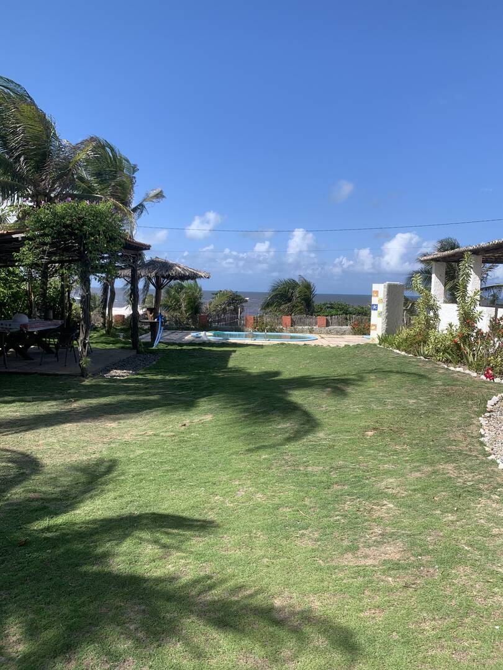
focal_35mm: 26
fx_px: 504
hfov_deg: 53.1
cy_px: 335
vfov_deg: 67.3
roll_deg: -1.7
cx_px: 252
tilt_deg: -2.3
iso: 25
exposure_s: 1/2160
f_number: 1.8
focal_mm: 4.25
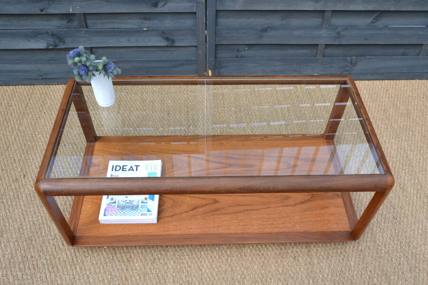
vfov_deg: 40.0
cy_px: 142
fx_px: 392
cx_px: 214
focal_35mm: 33
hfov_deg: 57.2
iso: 100
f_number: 7.1
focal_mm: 22
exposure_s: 1/200
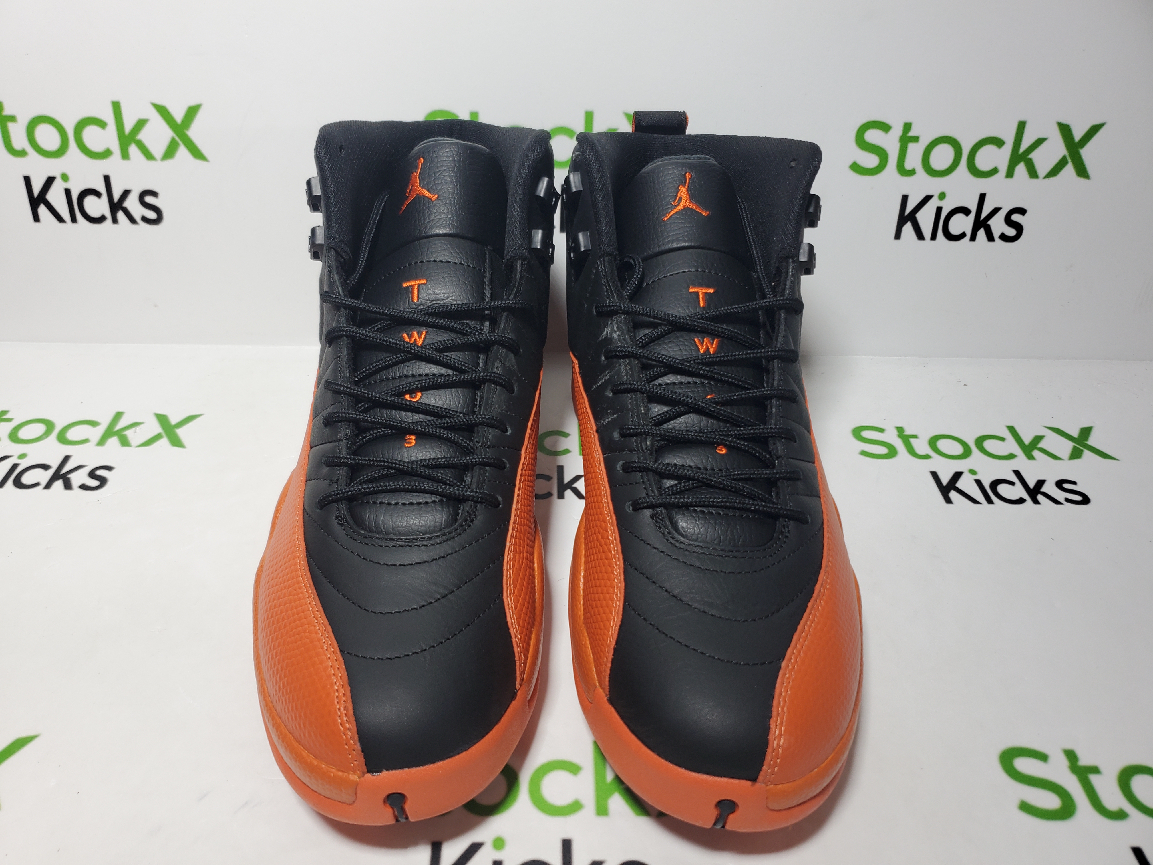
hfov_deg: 67.3
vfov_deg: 53.1
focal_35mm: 26
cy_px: 432
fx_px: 866
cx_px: 576
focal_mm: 4.3
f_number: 1.5
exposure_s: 1/314
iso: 50
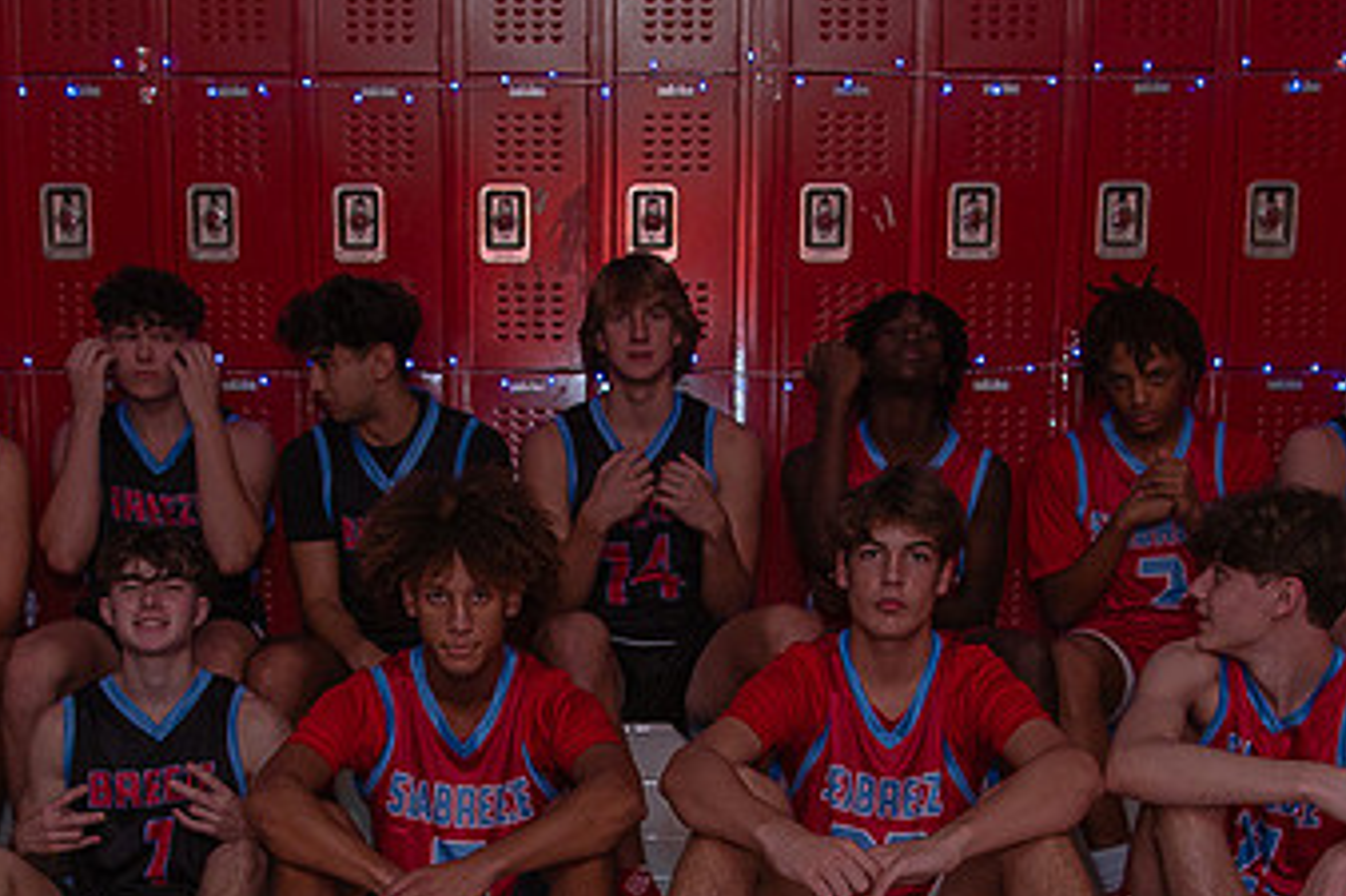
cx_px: 581
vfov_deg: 24.2
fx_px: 2018
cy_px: 837
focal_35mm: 54
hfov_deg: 36.8
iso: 800
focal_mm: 24
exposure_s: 1/250
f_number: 4
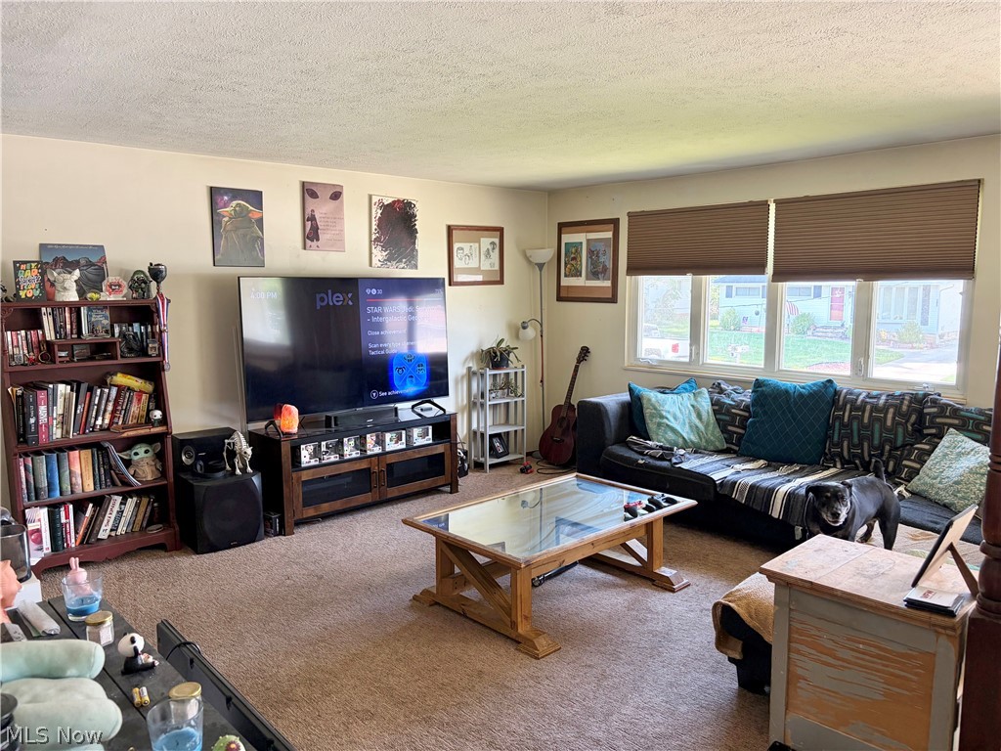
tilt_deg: -6.5
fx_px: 752
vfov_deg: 53.1
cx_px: 500
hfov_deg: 67.3
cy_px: 376
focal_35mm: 26
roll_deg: +1.0
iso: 125
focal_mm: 5.96
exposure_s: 1/68
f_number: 1.6
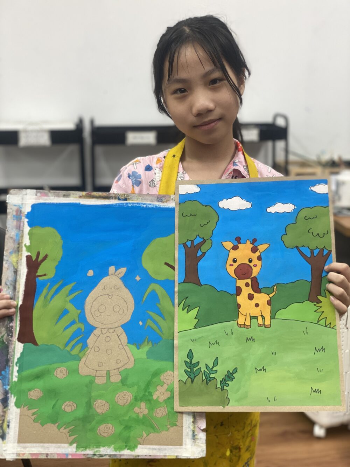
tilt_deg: -13.9
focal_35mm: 52
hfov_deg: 28.0
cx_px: 175
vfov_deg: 36.8
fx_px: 701
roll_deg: -0.5
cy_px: 234
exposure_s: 1/100
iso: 125
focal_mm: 6
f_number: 2
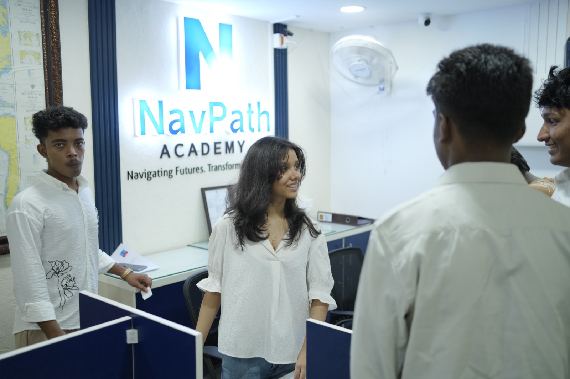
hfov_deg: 54.4
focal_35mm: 35
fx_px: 554
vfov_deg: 37.8
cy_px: 190
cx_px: 285
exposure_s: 1/160
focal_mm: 35
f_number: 2.8
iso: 1000
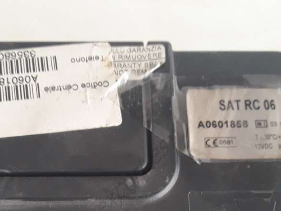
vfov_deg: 23.7
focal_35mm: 59
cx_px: 97
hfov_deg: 32.4
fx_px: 479
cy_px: 214
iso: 160
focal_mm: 3.7
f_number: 1.9
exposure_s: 1/25
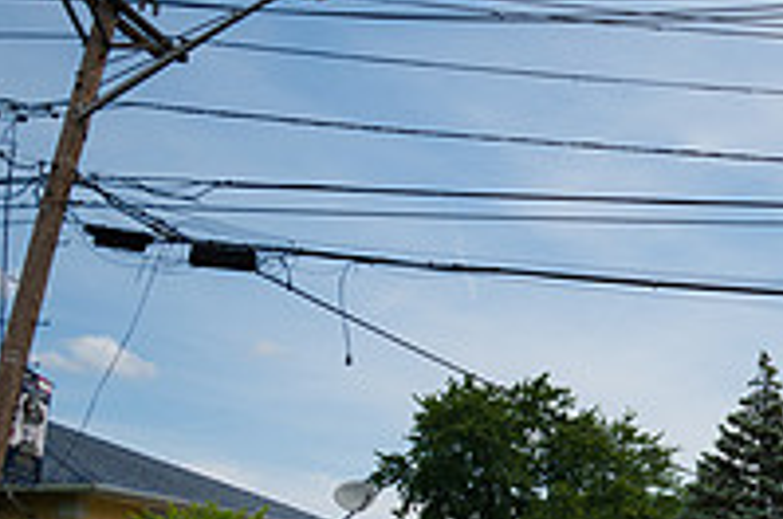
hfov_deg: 23.7
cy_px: 429
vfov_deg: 19.2
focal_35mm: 70
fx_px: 1520
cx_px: 1137
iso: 200
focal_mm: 24
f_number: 3.2
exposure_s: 1/8000
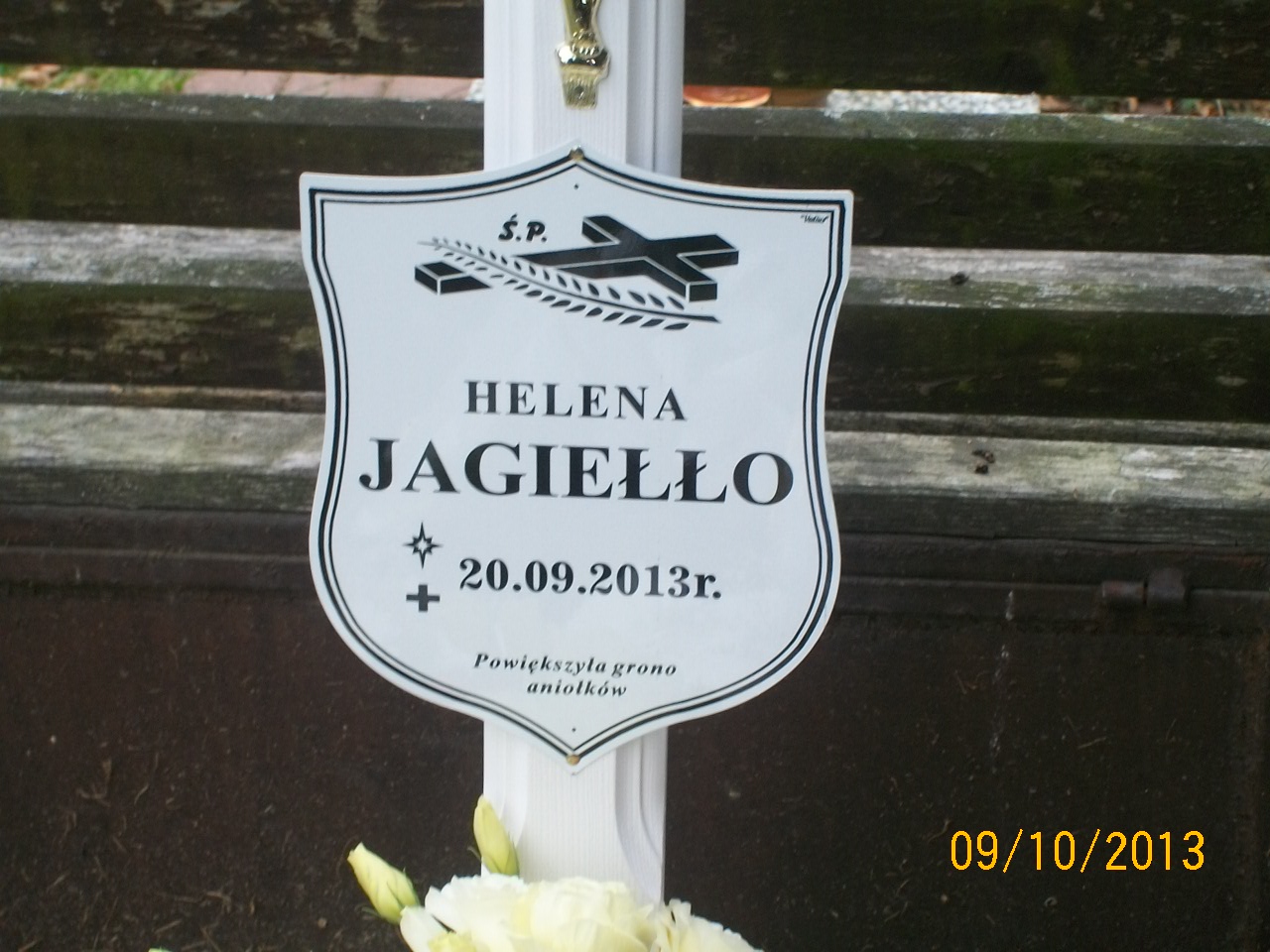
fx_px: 3962
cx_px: 635
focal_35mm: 108
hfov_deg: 18.2
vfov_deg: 13.7
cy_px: 476
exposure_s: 1/80
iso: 80
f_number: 4.8
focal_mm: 18
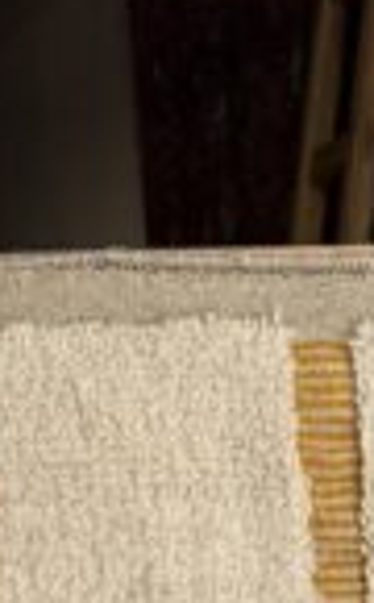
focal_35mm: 180
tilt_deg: -13.9
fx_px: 2950
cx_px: 553
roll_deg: +1.9
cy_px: 1472
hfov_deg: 7.1
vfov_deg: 10.1
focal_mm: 6.76
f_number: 1.78
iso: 80
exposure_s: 1/367
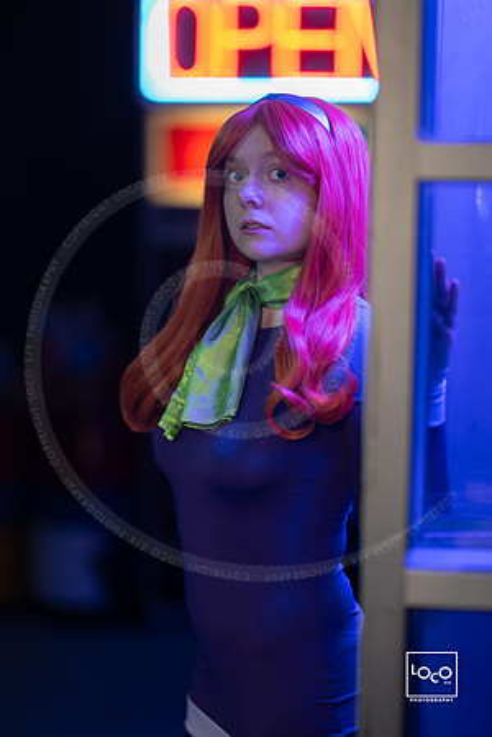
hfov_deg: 16.1
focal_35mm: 85
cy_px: 368
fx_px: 1742
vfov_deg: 23.9
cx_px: 246
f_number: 1.3
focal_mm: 85
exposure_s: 1/200
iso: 500
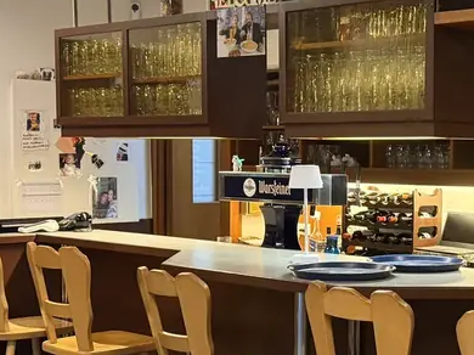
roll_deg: -0.4
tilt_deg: -5.1
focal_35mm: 69
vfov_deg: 21.2
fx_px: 944
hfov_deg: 27.3
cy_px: 222
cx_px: 413
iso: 500
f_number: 1.78
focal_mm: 6.76
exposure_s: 1/50
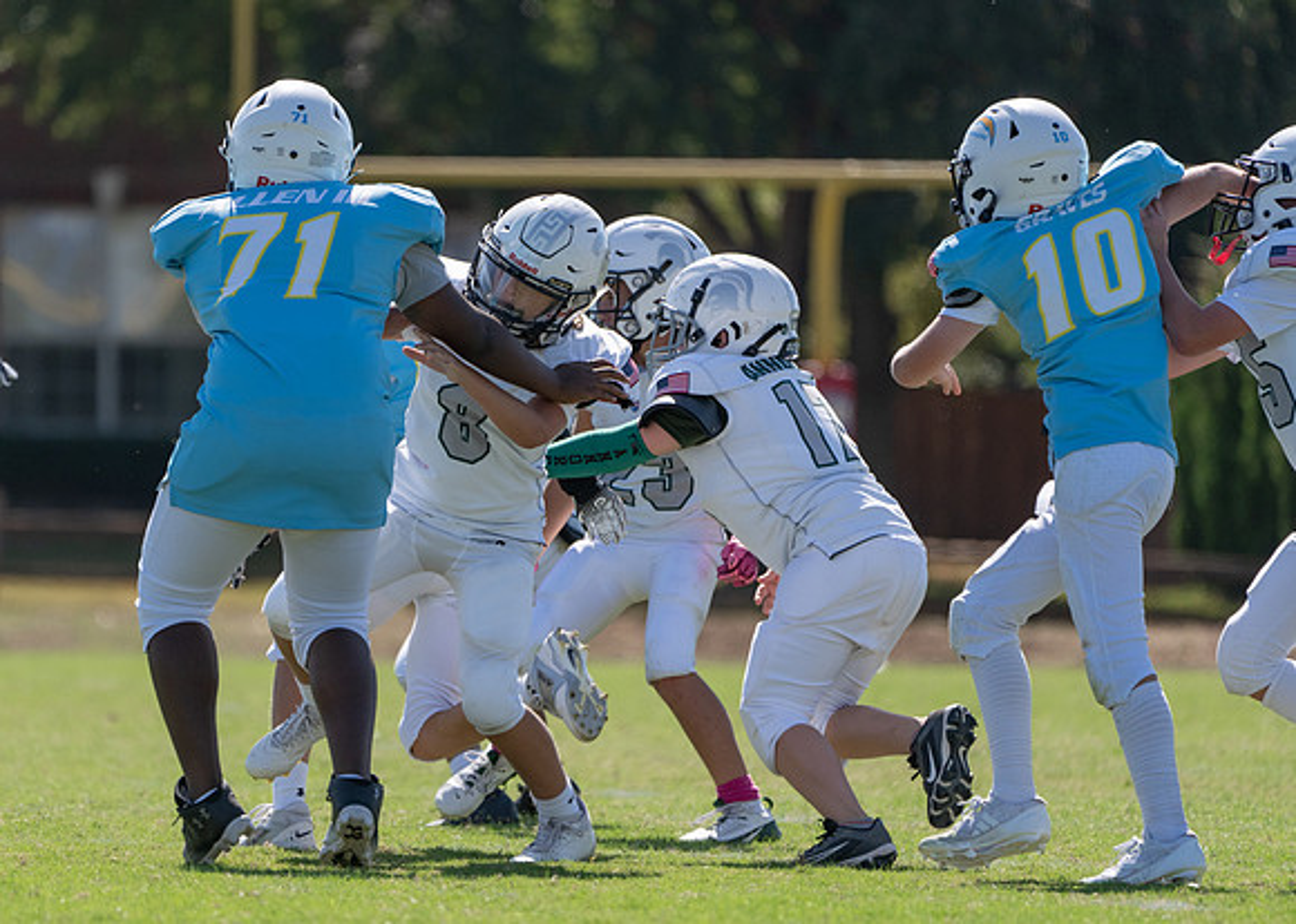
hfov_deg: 3.8
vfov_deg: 2.7
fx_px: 19279
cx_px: 429
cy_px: 510
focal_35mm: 524
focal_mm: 400
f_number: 5.6
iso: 320
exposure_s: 1/1600
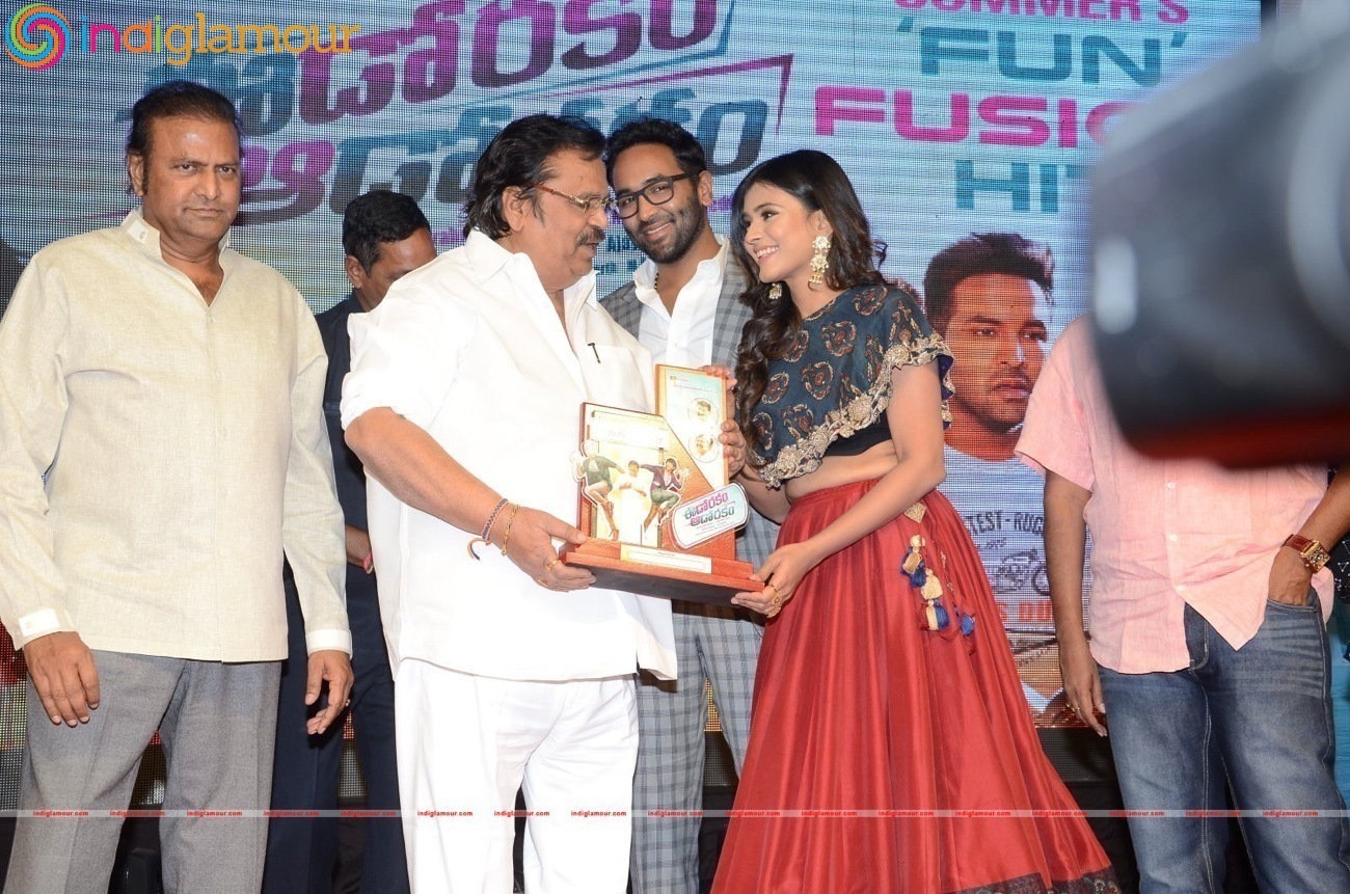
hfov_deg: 37.9
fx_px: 1965
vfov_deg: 25.6
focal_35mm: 52
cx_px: 675
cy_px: 447
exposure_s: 1/125
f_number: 5.6
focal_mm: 35
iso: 320
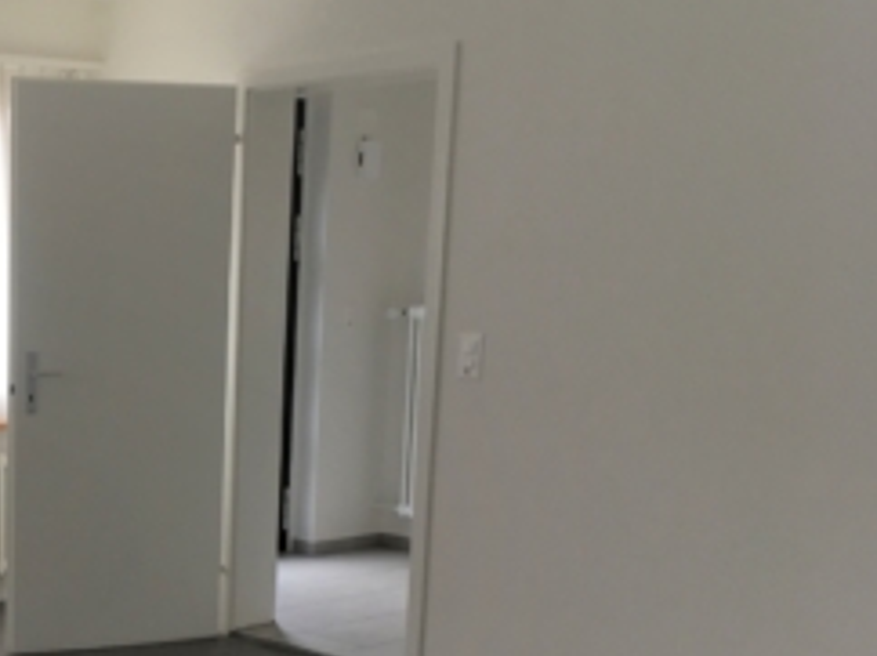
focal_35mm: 60
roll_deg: +0.0
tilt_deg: -10.1
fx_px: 1519
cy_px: 545
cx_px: -14
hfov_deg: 29.9
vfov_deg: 23.9
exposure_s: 1/50
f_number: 2.2
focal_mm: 4.15
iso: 32
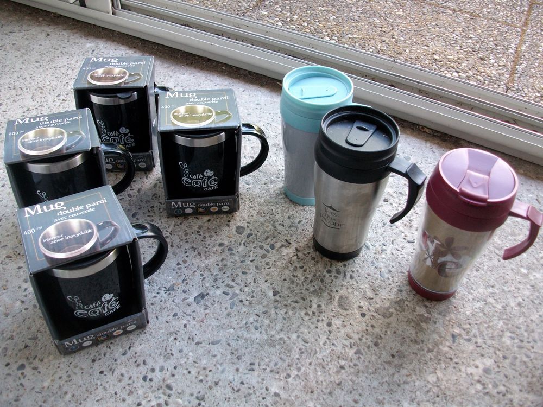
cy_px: 204
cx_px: 272
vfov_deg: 44.2
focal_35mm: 32
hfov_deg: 56.8
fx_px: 502
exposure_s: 1/40
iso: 129
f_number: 2.9
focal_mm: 5.7
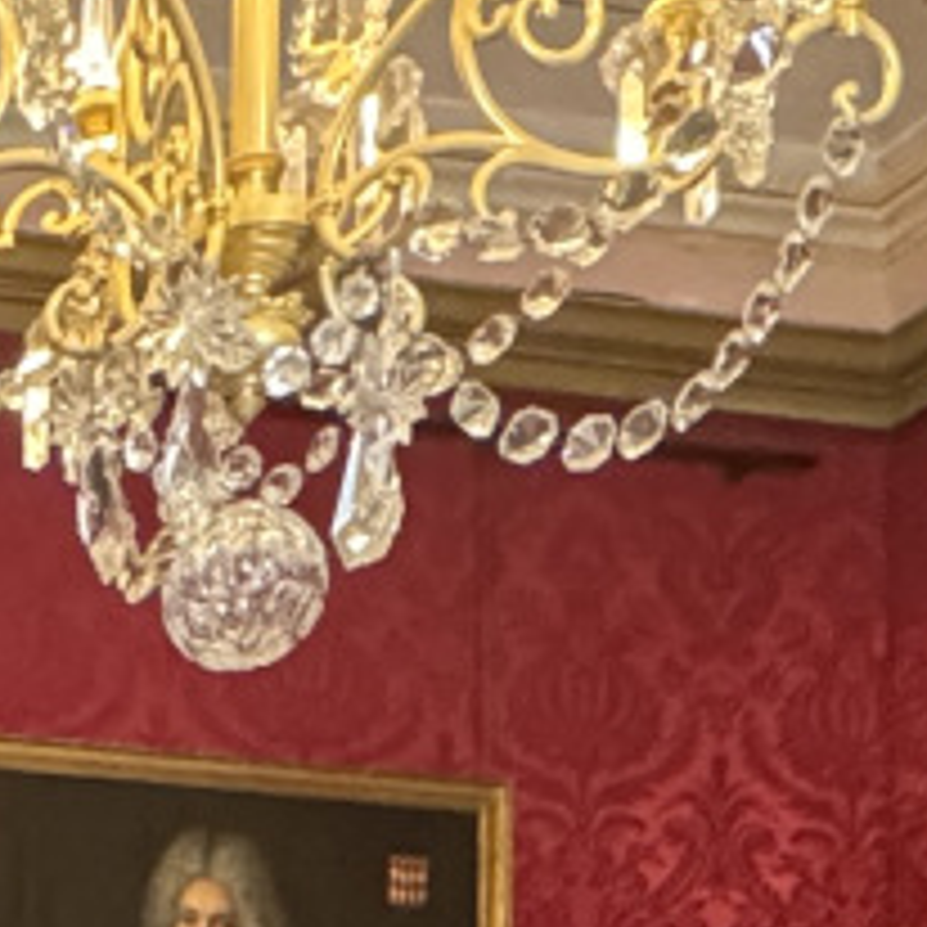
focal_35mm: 96
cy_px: 1850
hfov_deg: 15.0
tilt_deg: +1.1
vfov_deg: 14.9
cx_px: -878
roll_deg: -0.5
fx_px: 2909
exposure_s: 1/50
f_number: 2.2
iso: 800
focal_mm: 2.22
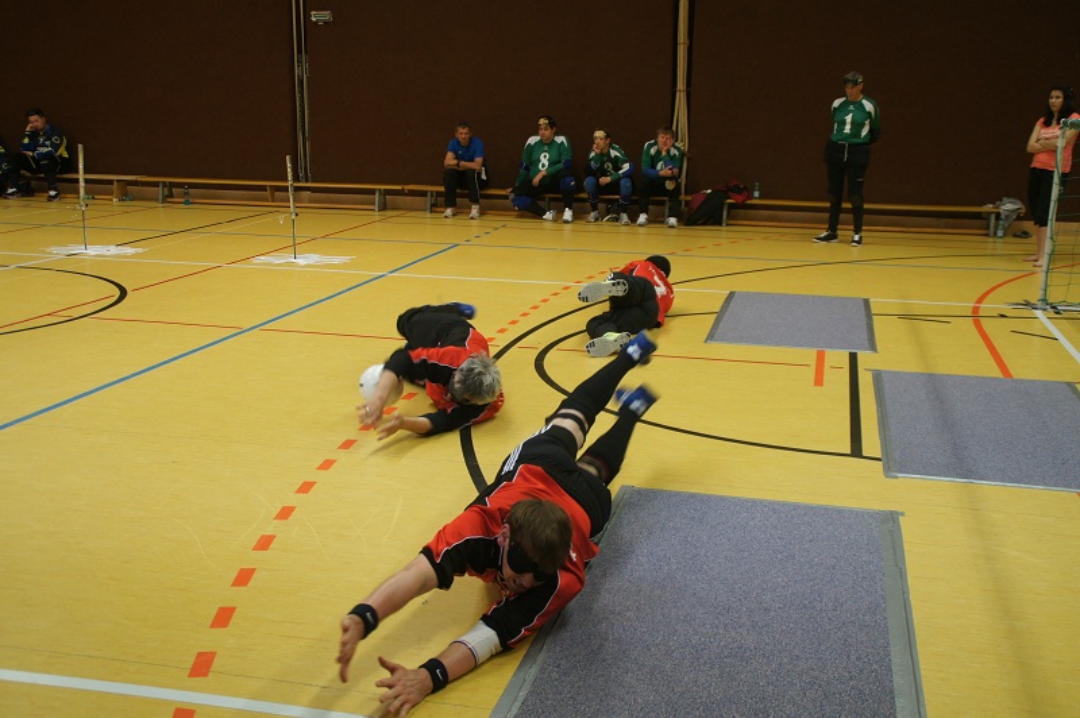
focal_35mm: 42
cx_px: 540
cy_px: 359
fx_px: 1259
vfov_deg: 31.8
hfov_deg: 46.4
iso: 500
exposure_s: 1/50
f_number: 4
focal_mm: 28
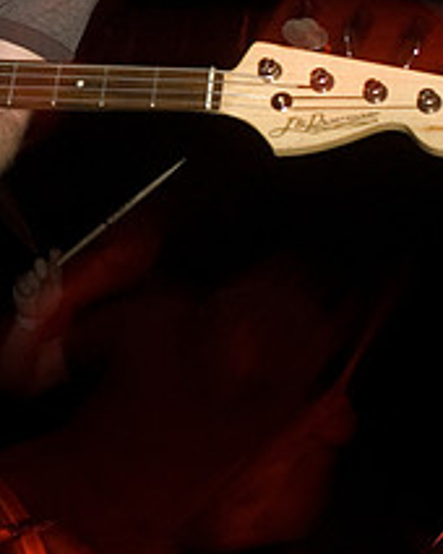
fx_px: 1707
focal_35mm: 104
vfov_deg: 18.1
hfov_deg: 14.7
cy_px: 39
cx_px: 119
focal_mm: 35
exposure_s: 1/6
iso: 800
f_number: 4
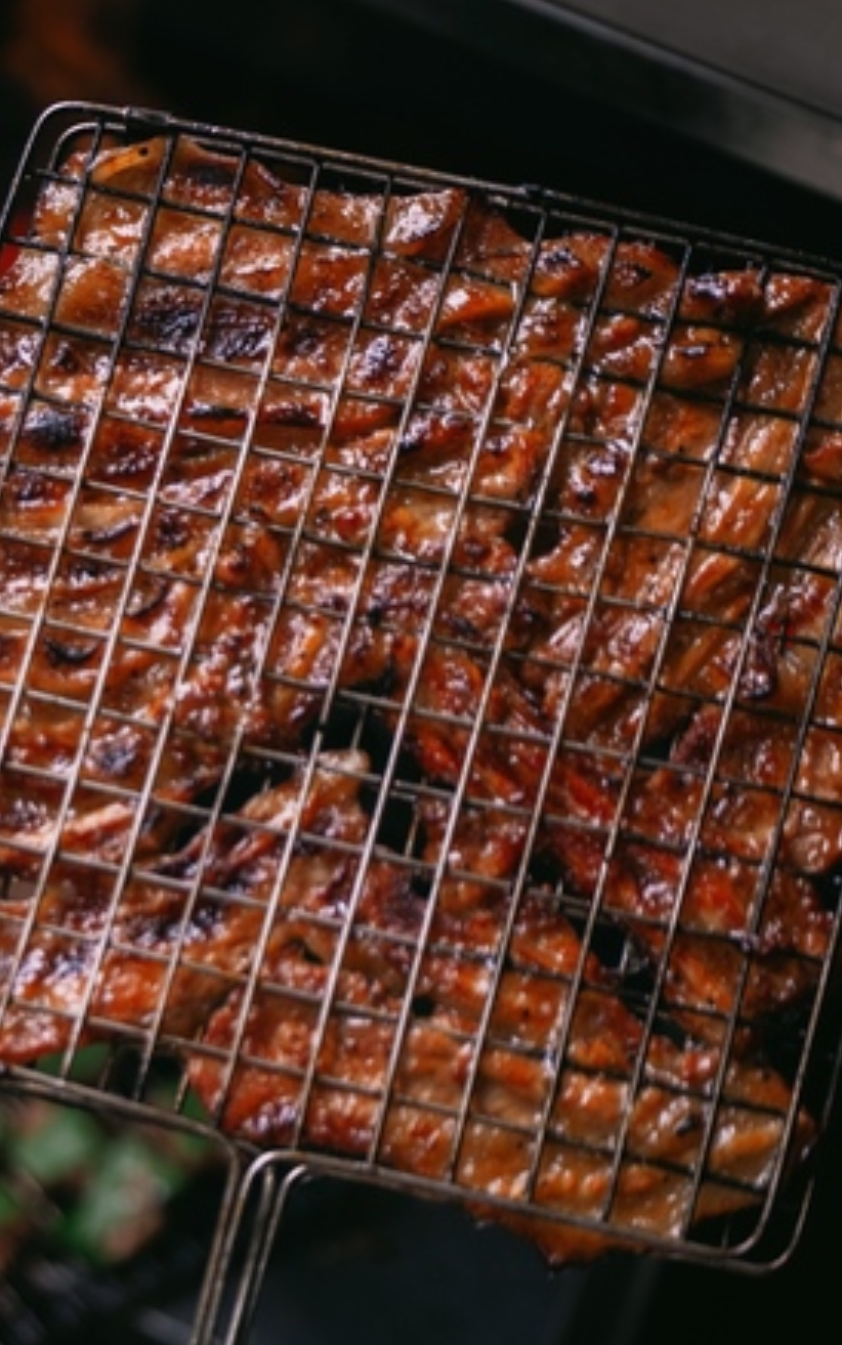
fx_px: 5357
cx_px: 80
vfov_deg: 14.3
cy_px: 672
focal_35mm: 146
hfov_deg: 9.0
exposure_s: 1/500
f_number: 2.8
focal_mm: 63.4
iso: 250
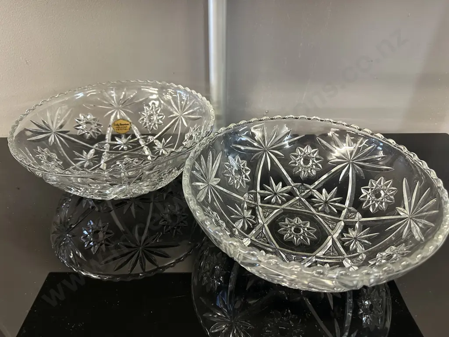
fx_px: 311
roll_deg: -0.8
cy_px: 168
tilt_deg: -36.3
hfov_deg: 71.6
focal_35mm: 24
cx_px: 224
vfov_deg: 56.8
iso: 320
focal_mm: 6.86
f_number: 1.78
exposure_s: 1/50
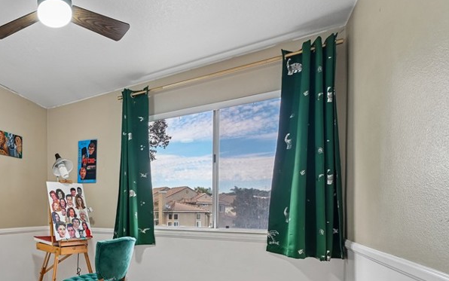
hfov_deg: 70.5
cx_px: 66
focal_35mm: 21
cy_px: 204
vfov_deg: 55.1
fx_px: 257
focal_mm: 12
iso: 250
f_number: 8
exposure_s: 1/10
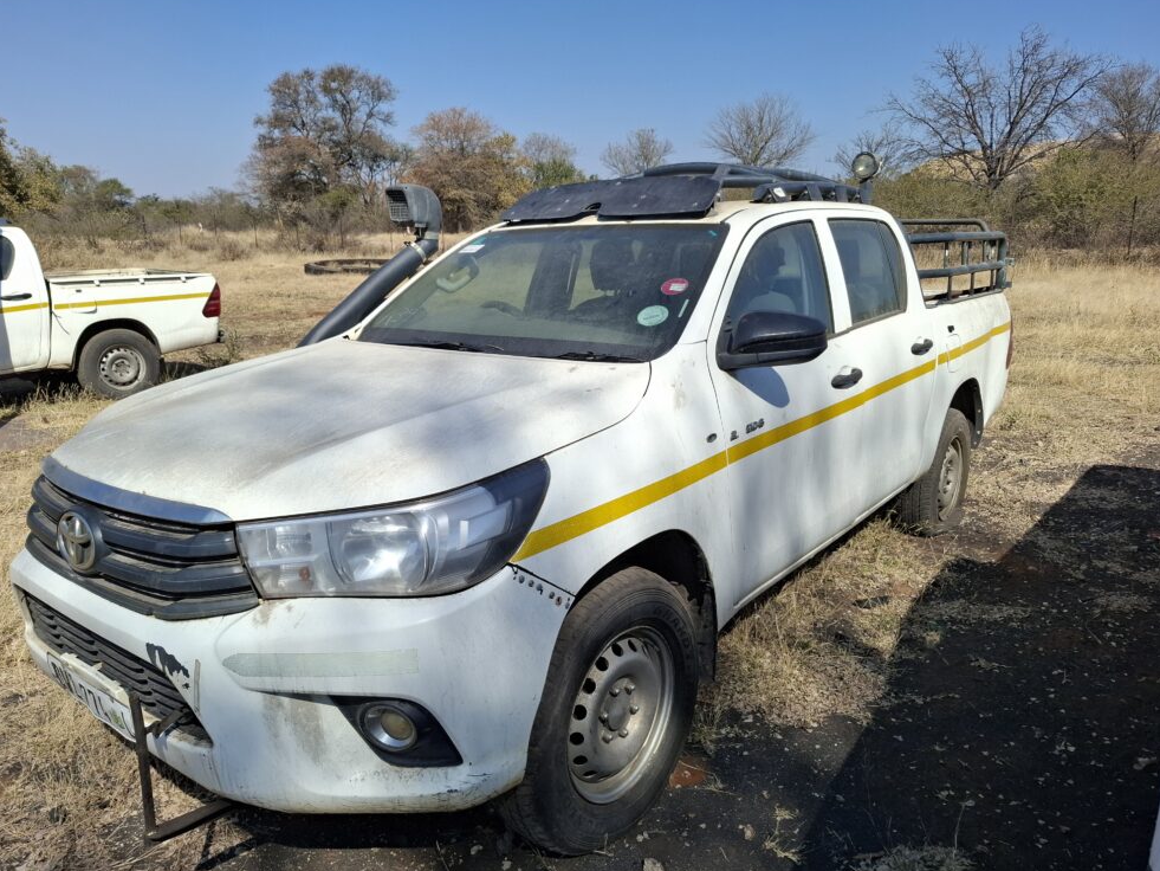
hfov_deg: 71.6
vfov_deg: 56.8
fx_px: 804
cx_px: 579
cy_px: 439
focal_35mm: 24
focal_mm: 5.54
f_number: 1.8
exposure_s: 1/2105
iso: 50
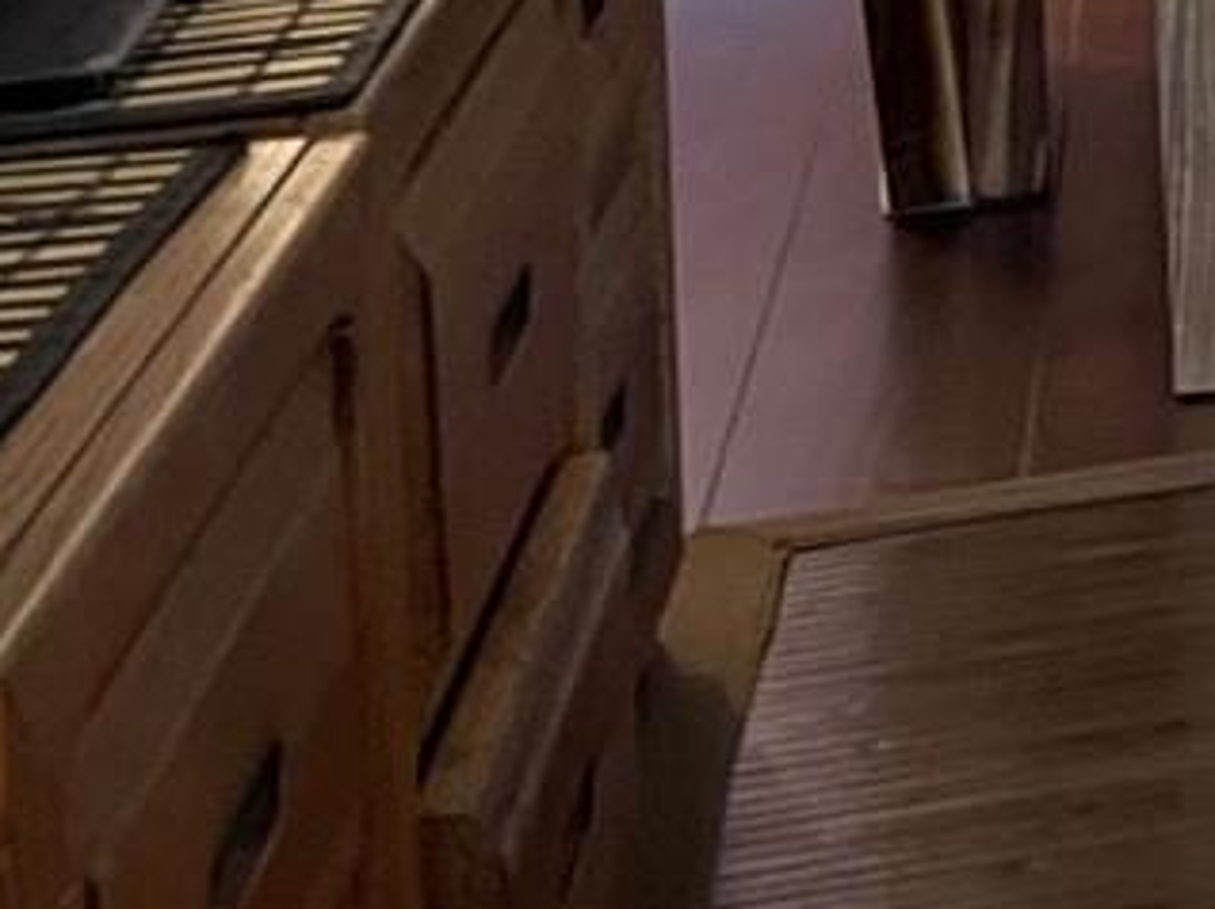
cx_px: 2590
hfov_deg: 12.7
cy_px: -1142
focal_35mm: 131
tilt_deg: -1.7
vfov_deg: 10.1
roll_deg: +2.4
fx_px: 4595
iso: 200
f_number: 1.6
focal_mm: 5.1
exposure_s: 1/60
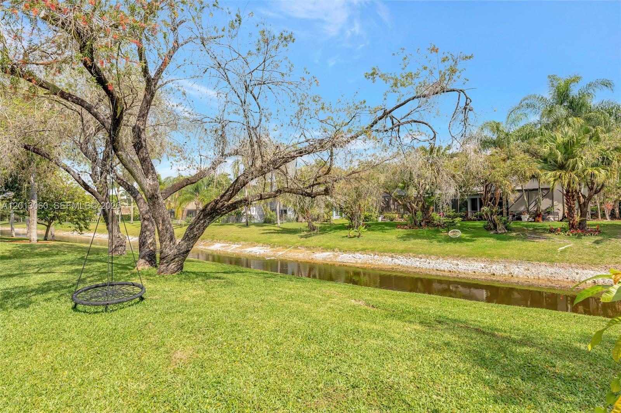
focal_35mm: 18
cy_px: 206
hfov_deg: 90.0
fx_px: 310
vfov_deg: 67.4
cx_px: 310
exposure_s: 1/250
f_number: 8
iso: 400
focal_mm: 18
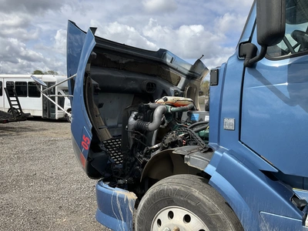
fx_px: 258
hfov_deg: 61.7
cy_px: 116
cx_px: 154
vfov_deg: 48.2
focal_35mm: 29
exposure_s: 1/1730
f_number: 1.8
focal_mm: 3
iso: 25
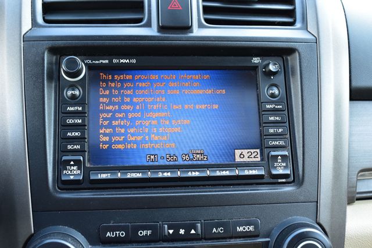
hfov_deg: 42.3
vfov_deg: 28.9
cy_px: 124
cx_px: 186
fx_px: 480
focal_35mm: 46
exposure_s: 1/15
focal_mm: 31
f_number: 6.3
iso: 500
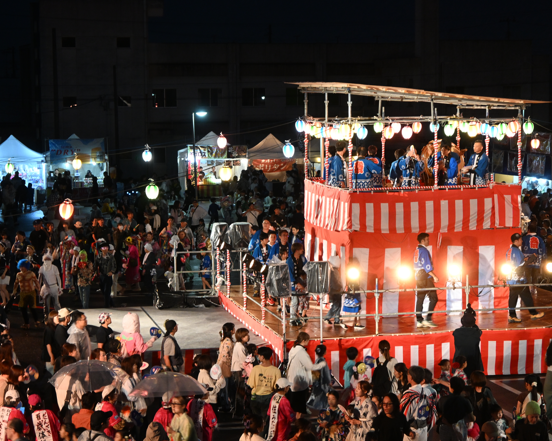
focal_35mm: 85
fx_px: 1389
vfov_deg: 18.1
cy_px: 221
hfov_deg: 22.5
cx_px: 272
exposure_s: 1/30
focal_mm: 50
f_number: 6.3
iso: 1250
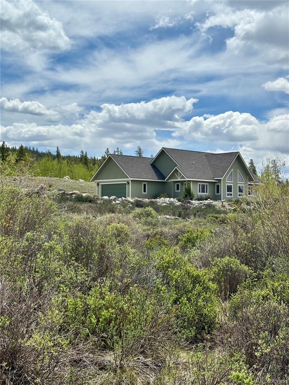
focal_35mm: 52
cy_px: 192
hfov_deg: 28.0
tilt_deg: +2.0
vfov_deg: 36.8
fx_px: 579
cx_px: 144
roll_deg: +1.3
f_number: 1.6
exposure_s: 1/4630
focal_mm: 5.96
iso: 25
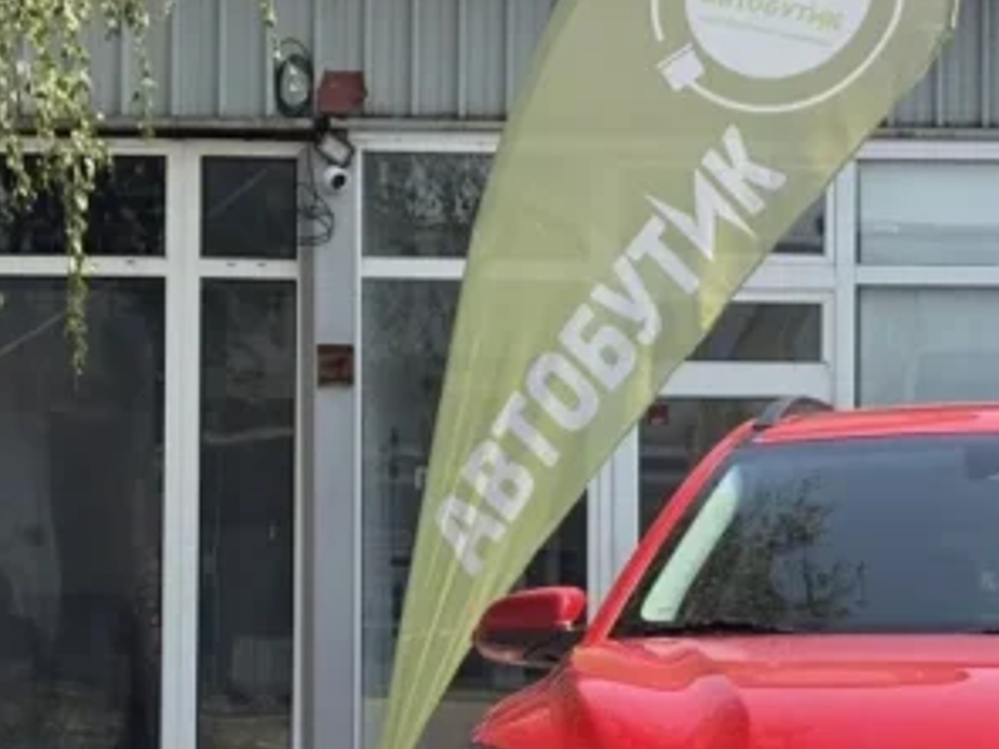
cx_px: 1036
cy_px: 587
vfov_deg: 11.0
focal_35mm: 135
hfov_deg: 14.3
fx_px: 3896
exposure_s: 1/2451
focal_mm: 5.96
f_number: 1.6
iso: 50
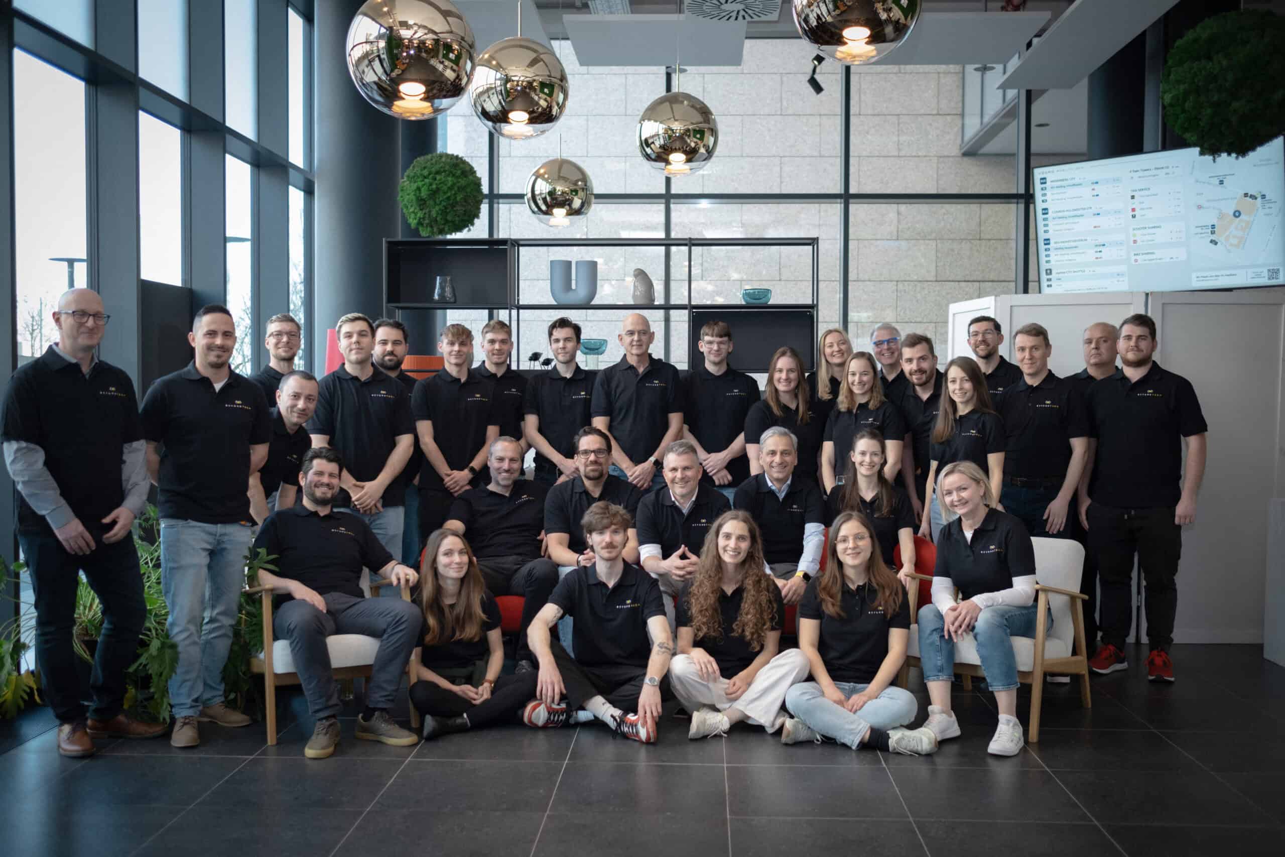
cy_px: 428
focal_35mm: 35
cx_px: 642
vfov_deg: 37.9
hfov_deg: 54.4
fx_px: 1249
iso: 320
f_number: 1.8
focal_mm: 23
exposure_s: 1/125
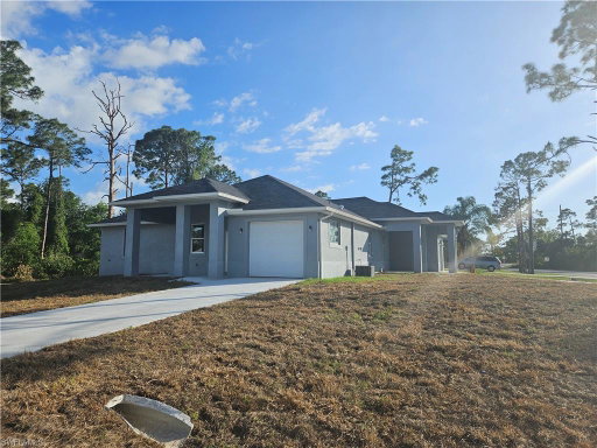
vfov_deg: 58.9
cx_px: 298
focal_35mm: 23
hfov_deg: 73.9
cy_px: 224
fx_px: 397
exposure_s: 1/2470
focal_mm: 5.4
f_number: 1.8
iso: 25
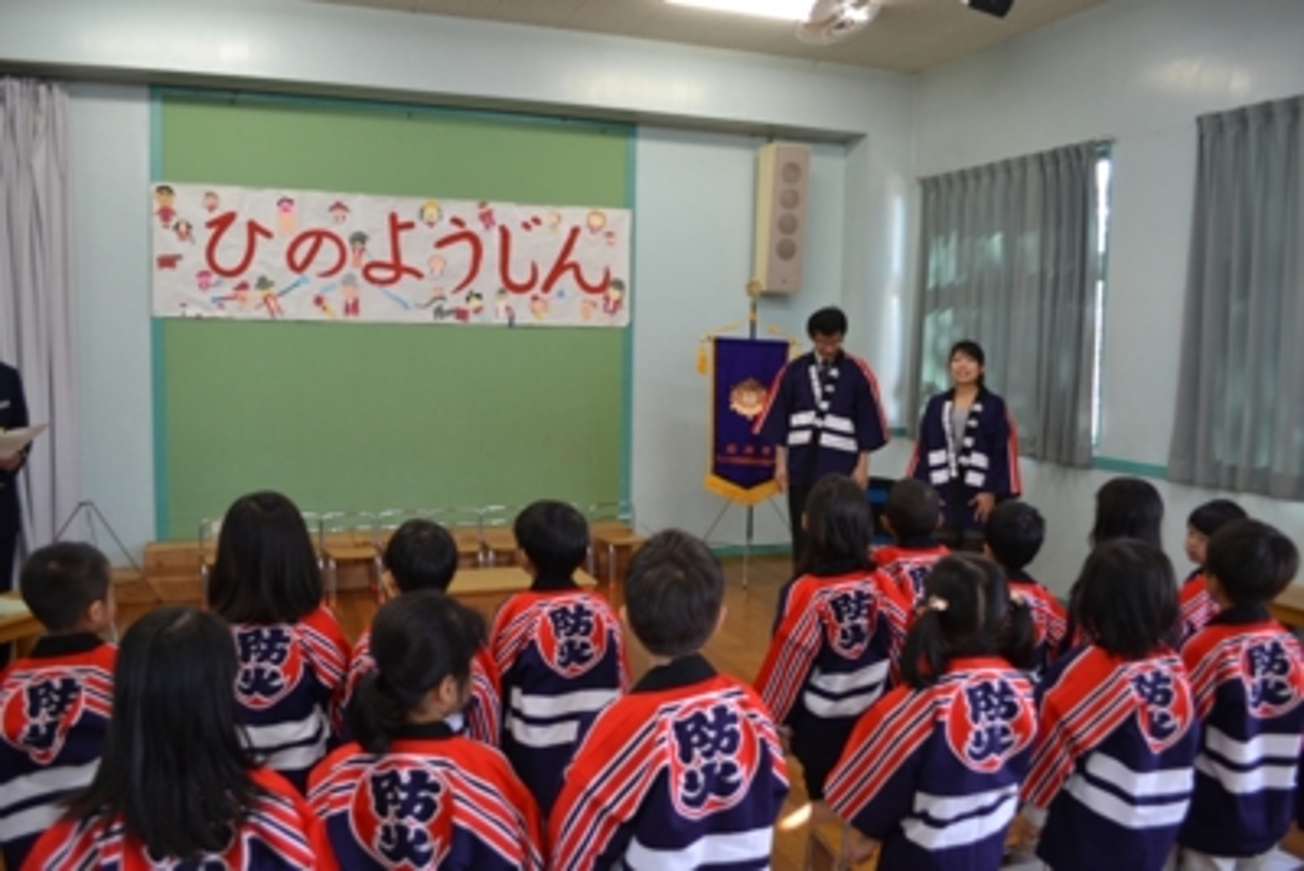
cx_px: 652
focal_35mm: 27
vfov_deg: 48.0
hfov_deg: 67.4
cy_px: 436
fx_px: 978
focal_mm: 18
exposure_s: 1/40
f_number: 3.5
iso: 400
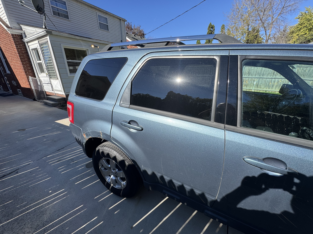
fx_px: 127
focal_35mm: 14
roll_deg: +0.6
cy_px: 117
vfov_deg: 85.7
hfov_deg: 102.1
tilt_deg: -22.3
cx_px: 156
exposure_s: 1/1078
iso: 40
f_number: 2.2
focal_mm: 2.22
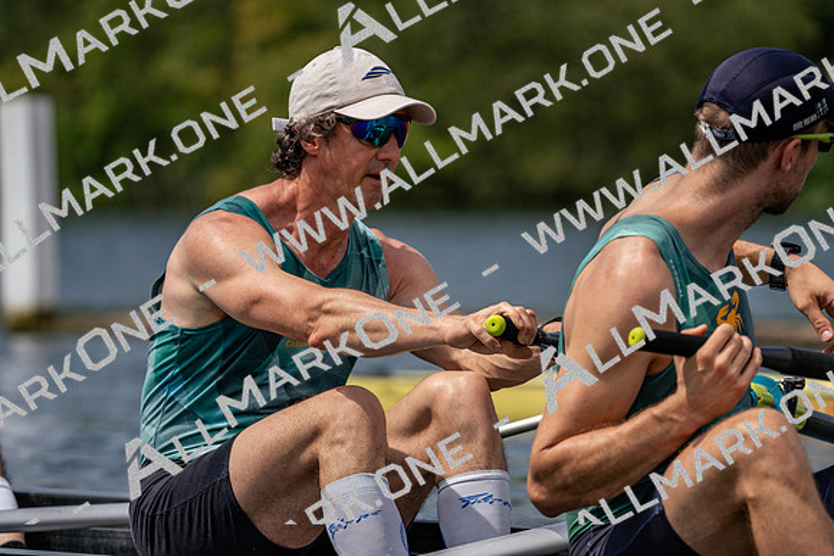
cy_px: 278
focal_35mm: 324
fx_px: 7507
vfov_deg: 4.2
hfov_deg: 6.4
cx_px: 417
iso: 160
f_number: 6.3
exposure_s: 1/1600
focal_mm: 324
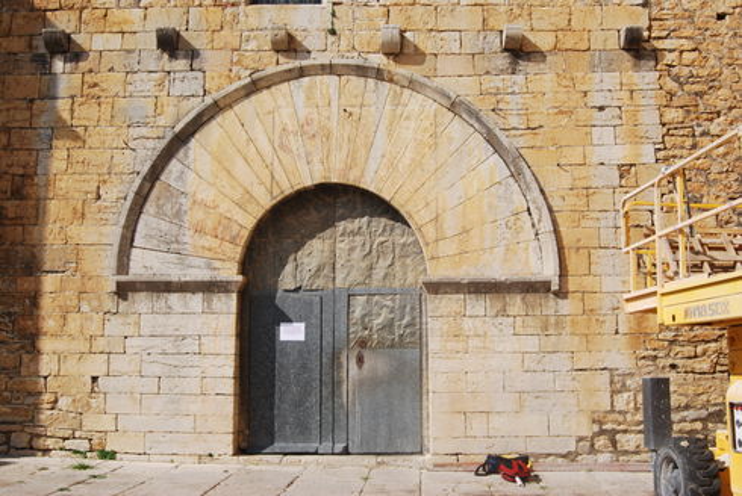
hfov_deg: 49.5
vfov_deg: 34.3
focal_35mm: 39
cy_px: 248
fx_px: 805
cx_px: 371
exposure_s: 1/250
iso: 100
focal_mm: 26
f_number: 8
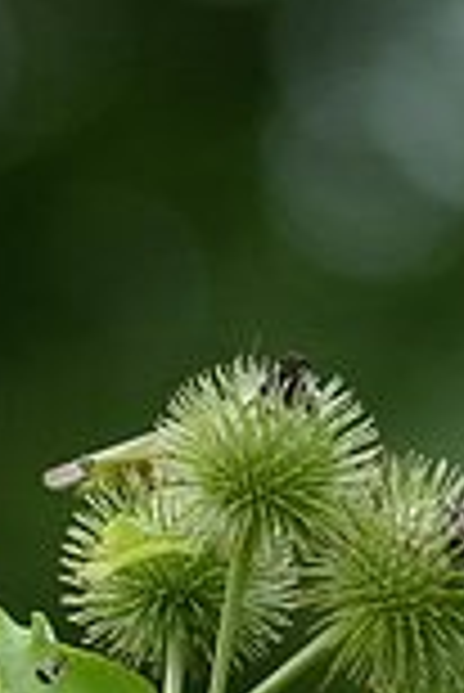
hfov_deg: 1.4
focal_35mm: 998
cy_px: 608
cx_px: 122
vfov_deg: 2.1
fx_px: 19250
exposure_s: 1/320
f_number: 6.3
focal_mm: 200
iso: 400
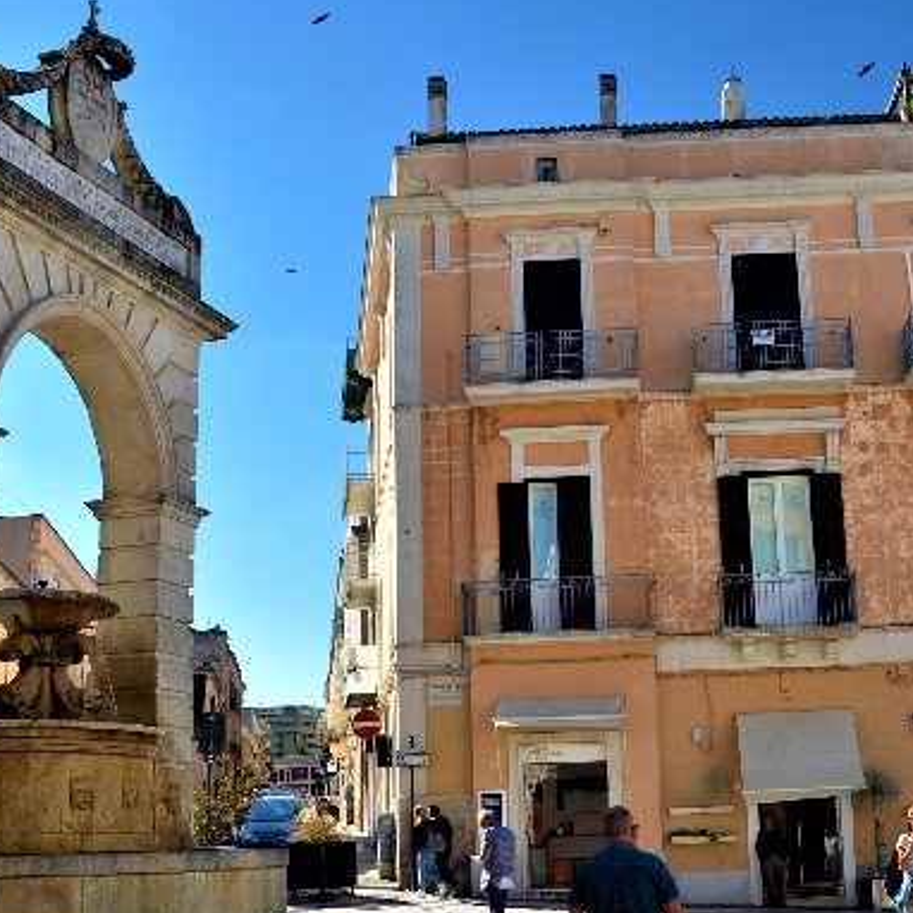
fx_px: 1432
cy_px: 543
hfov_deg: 35.0
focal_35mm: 48
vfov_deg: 35.2
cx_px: 614
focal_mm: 18
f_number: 7.1
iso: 200
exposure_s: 1/200
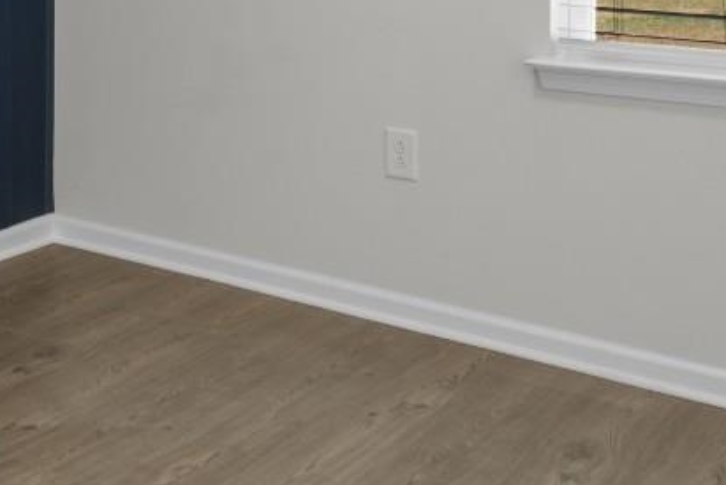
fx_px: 1190
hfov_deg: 31.4
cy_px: -139
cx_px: 2
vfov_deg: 21.0
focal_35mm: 59
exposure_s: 1/13
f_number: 4.5
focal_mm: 10
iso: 100
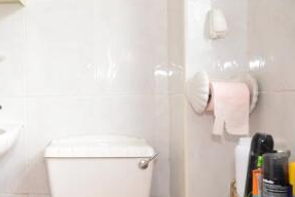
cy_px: 89
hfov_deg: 44.7
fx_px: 336
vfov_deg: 32.7
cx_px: 52
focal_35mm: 41
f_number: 4.5
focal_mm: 12
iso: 200
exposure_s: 1/13
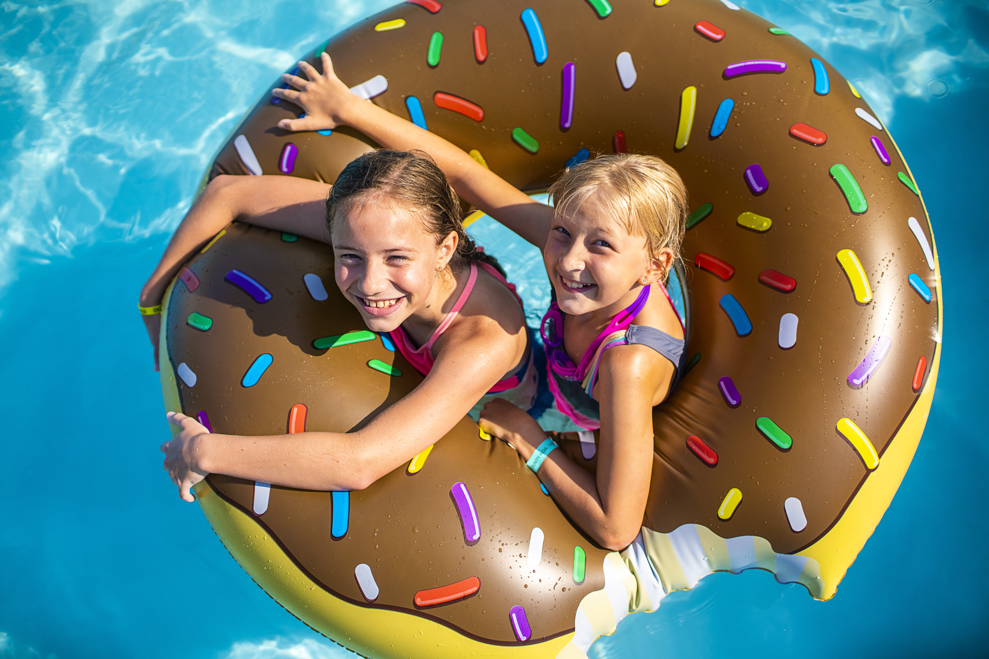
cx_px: 494
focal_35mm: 35
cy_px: 330
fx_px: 962
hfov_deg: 54.4
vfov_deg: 37.9
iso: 800
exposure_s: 1/3200
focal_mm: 35
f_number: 2
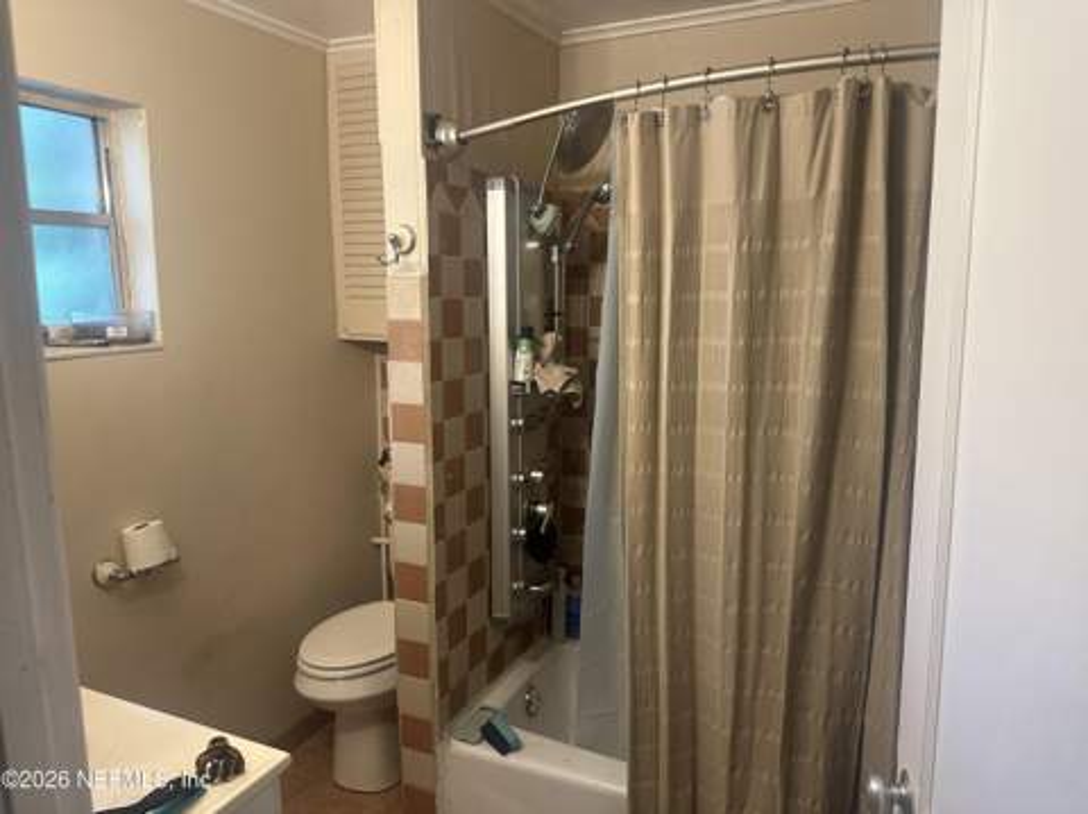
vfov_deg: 56.7
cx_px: 544
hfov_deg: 71.7
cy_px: 407
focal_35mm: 24
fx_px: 754
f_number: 1.78
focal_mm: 6.86
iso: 160
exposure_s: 1/120
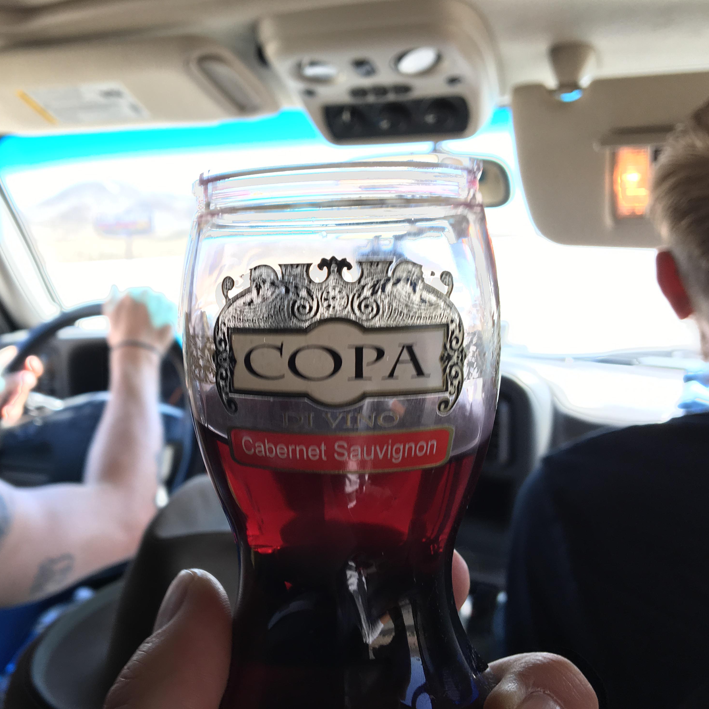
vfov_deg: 47.2
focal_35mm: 35
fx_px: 811
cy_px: 354
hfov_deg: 46.6
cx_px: 251
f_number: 2.2
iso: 25
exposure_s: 1/60
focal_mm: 4.15
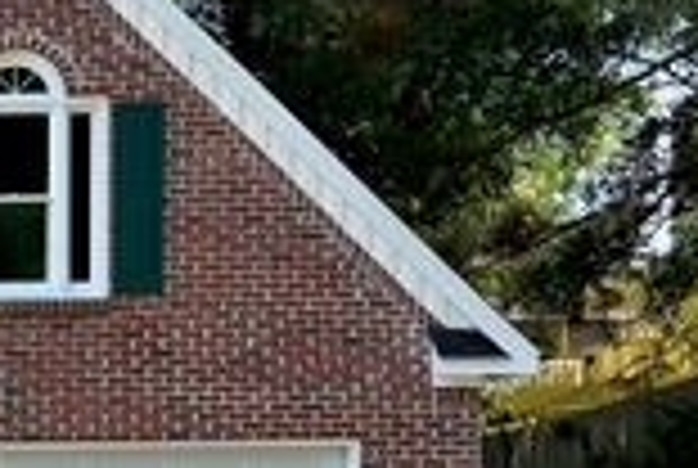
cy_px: 466
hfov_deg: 20.5
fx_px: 1690
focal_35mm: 87
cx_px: -297
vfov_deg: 15.5
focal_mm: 5.96
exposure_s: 1/1155
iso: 50
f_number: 1.6
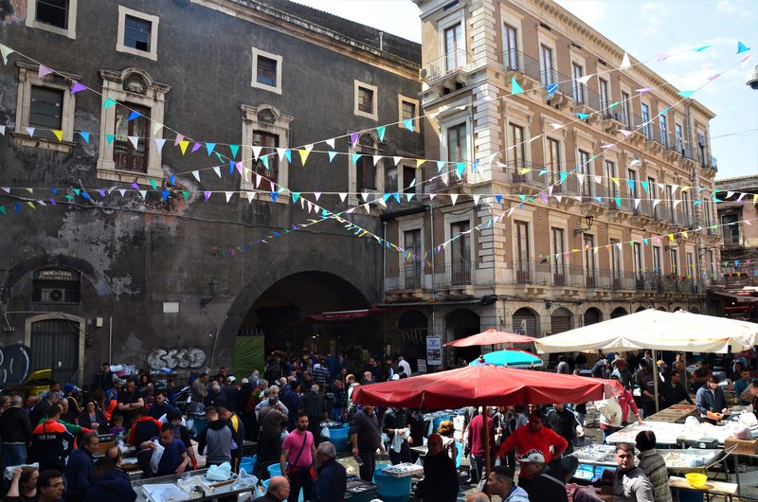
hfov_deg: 67.5
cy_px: 251
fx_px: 567
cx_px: 379
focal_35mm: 27
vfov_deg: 47.7
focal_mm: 18
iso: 320
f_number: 9
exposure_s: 1/100
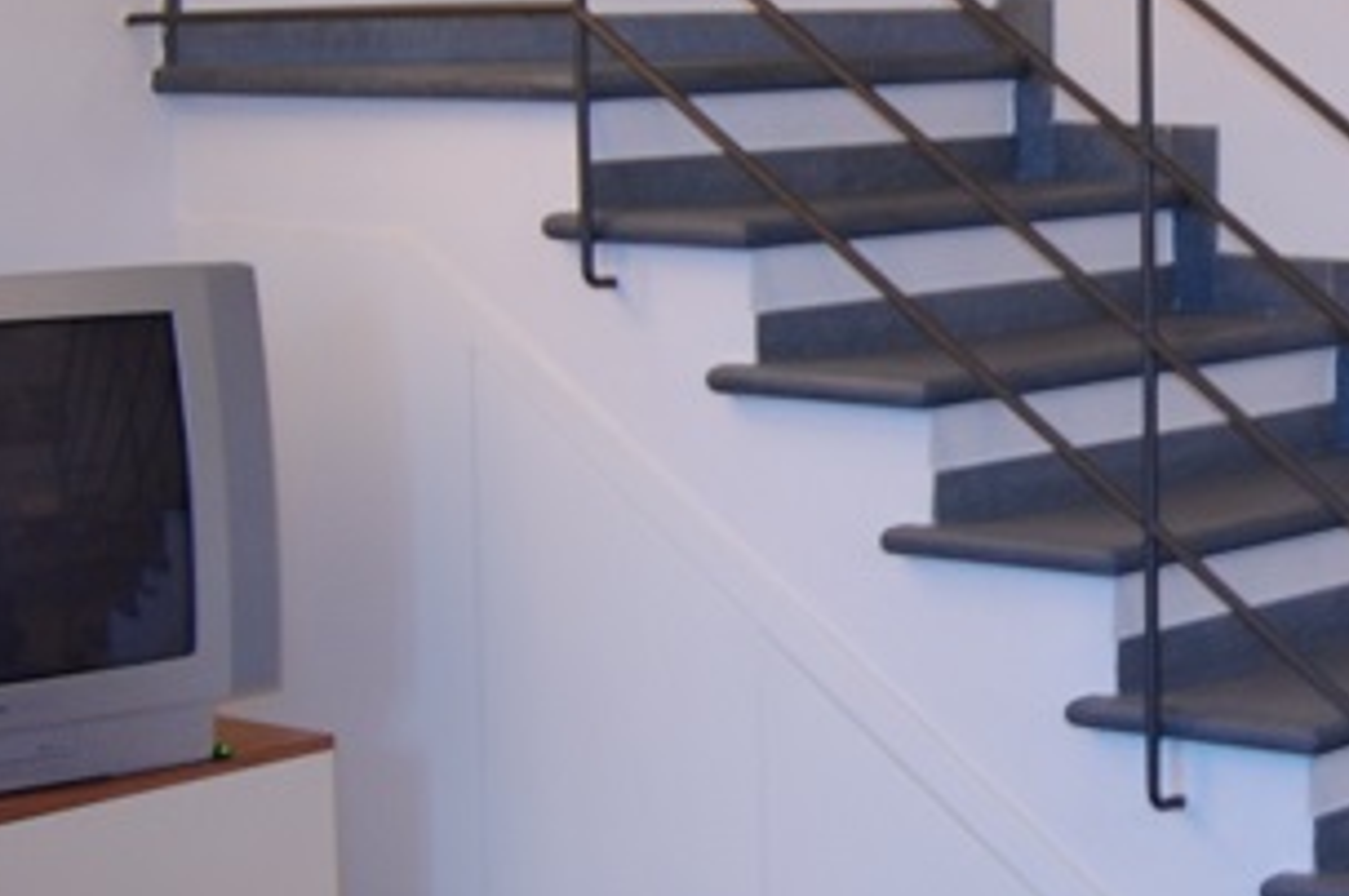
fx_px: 3781
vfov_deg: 13.5
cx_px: 1384
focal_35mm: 101
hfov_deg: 19.6
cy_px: 315
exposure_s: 1/10
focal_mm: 20
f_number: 3.8
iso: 400
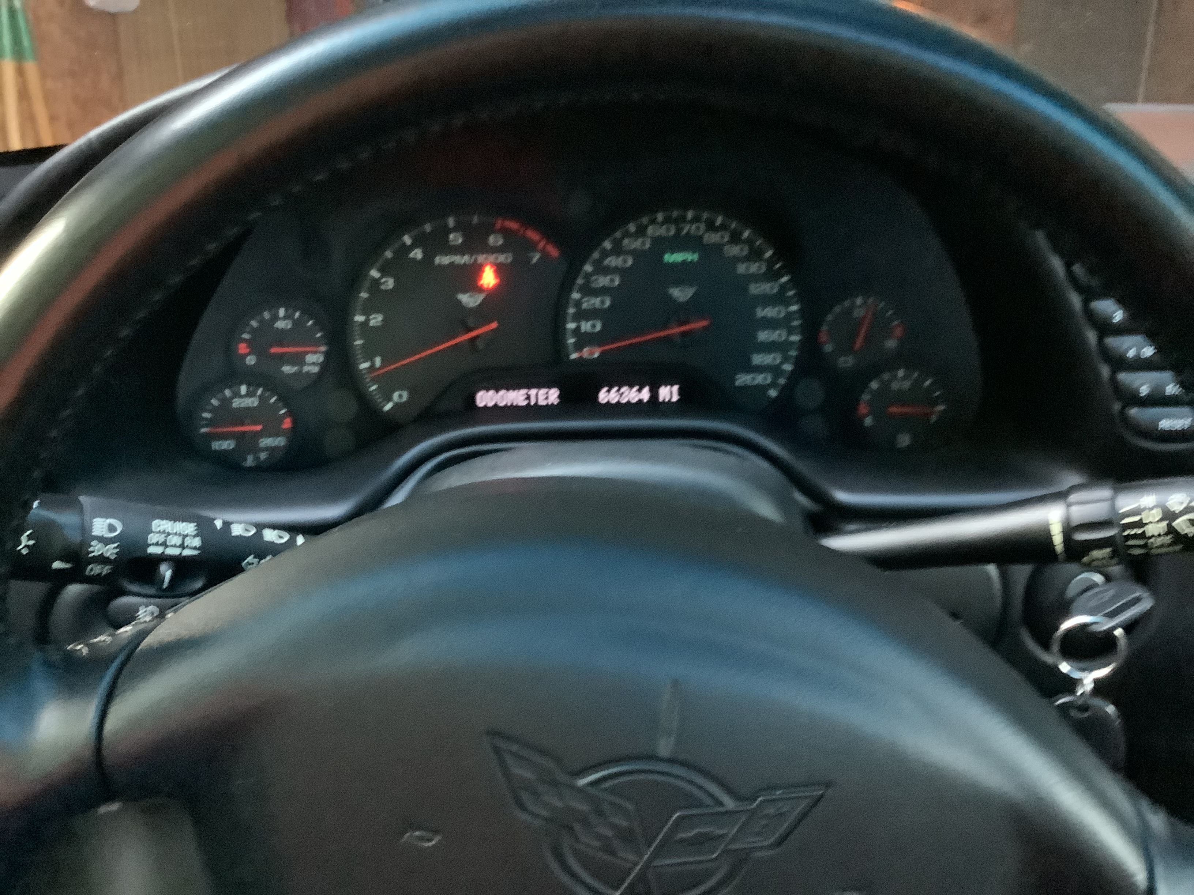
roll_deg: +0.4
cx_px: 597
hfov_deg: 58.4
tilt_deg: -21.9
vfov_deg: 45.4
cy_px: 448
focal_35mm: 31
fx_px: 1069
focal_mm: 3.3
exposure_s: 1/15
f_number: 2.4
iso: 800
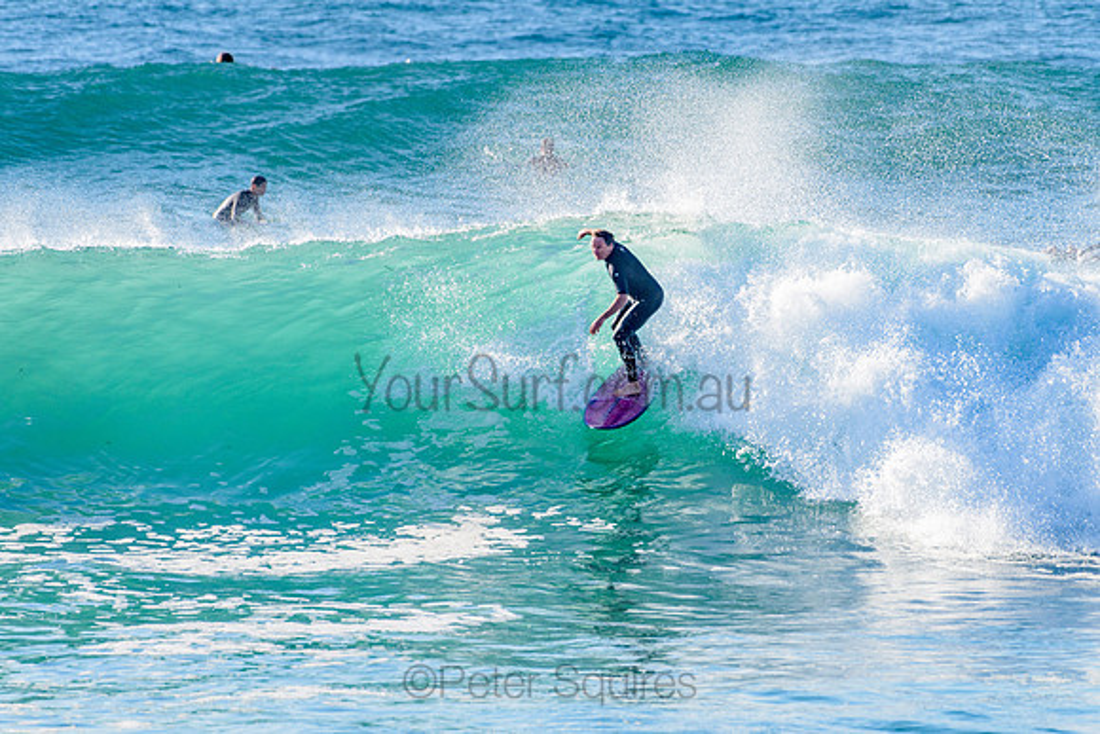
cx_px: 581
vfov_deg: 2.2
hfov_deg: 3.4
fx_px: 18741
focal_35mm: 613
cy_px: 356
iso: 250
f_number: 5.6
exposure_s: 1/2000
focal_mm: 500
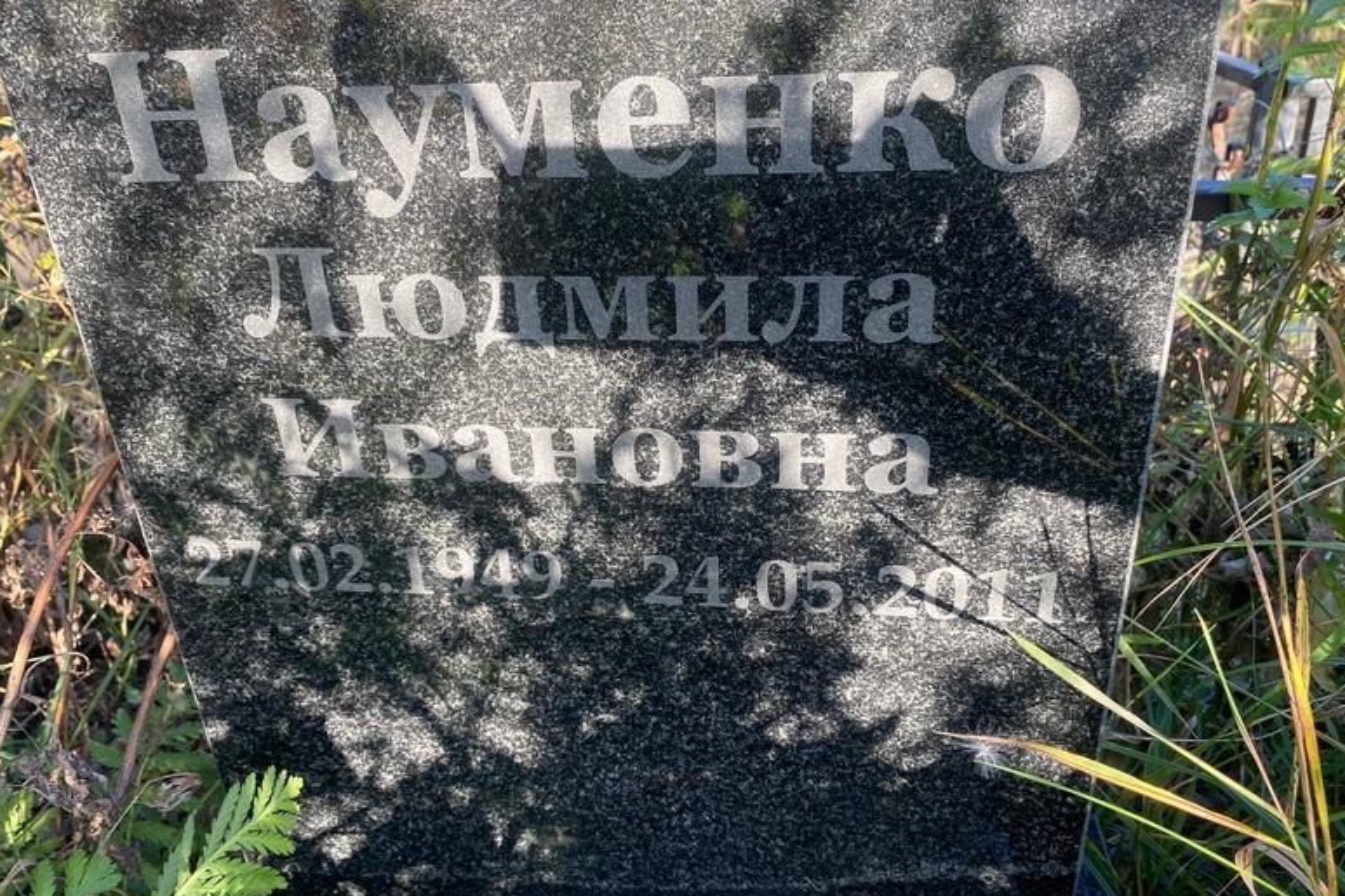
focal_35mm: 28
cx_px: 661
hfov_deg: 65.5
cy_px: 397
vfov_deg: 46.3
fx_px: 1046
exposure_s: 1/122
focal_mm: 4.25
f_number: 1.8
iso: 32
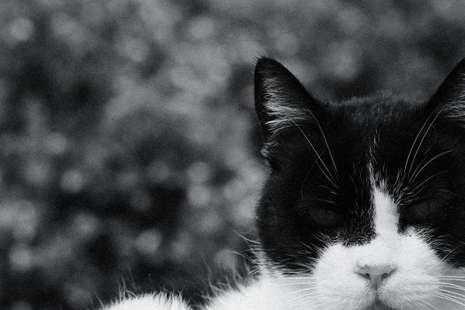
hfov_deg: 7.6
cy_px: 274
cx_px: 284
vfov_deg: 5.1
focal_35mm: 271
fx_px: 3499
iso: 640
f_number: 5.6
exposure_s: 1/950
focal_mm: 72.1
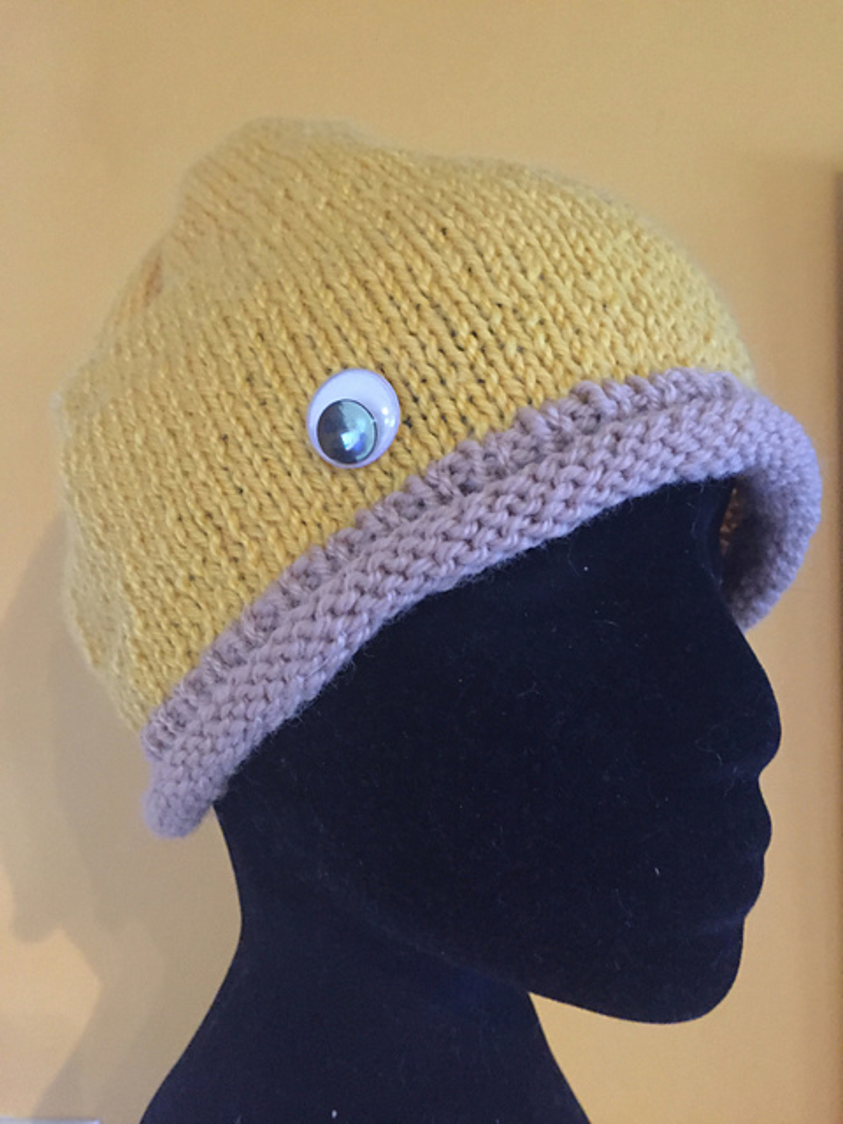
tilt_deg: +5.3
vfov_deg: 61.7
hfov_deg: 48.2
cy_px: 562
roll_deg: -1.7
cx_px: 422
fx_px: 942
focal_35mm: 29
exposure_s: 1/17
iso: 800
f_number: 2.2
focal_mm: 4.15
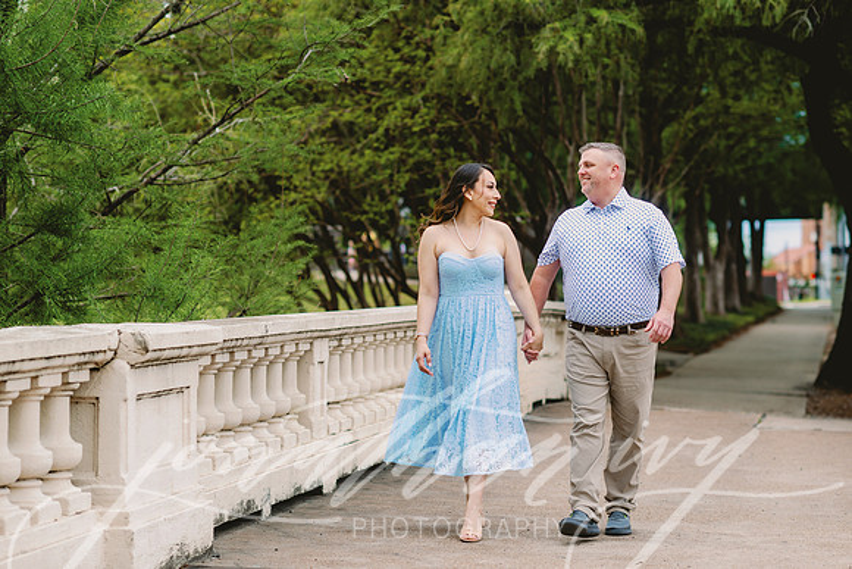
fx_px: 2152
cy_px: 284
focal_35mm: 91
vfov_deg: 15.0
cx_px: 426
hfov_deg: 22.4
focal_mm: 85
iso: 100
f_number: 2.8
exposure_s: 1/500
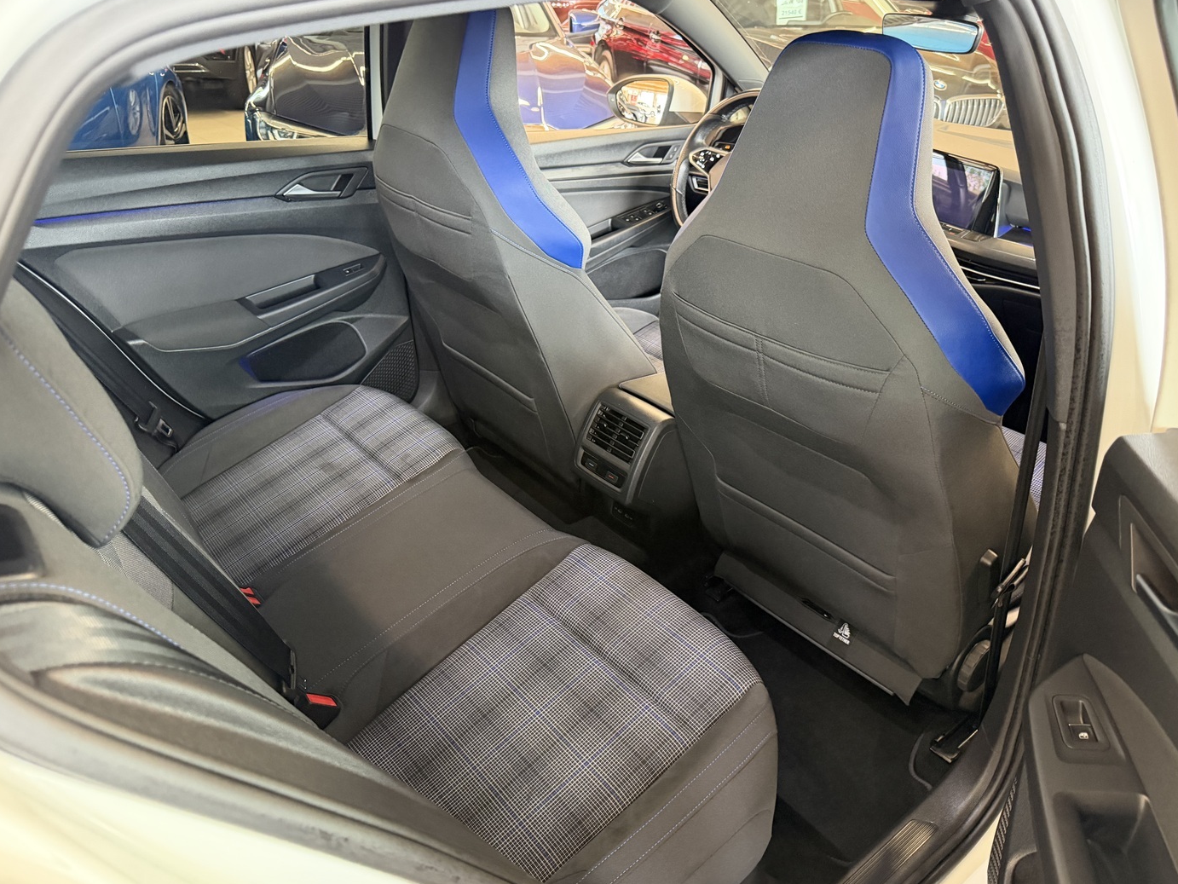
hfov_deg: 69.4
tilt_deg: -28.5
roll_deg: -2.6
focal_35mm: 25
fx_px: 851
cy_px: 448
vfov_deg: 54.9
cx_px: 584
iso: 800
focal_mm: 6.76
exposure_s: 1/50
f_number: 1.78
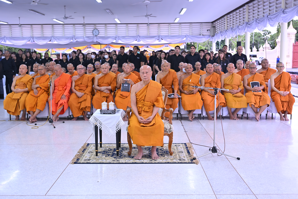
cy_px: 100
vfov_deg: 31.2
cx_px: 149
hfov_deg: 45.4
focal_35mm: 43
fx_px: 356
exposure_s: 1/250
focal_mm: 43
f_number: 4
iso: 1250
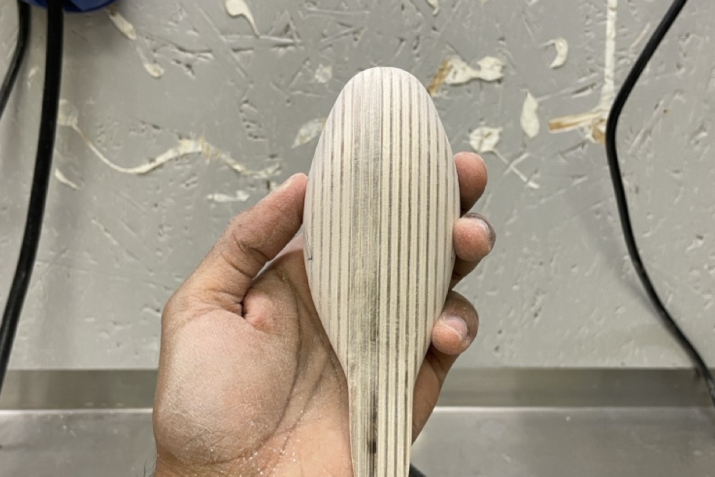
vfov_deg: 35.9
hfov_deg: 51.9
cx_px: 366
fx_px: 735
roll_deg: -0.7
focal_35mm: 37
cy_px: 216
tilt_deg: -14.5
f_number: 1.6
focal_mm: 4.2
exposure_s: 1/50
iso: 125
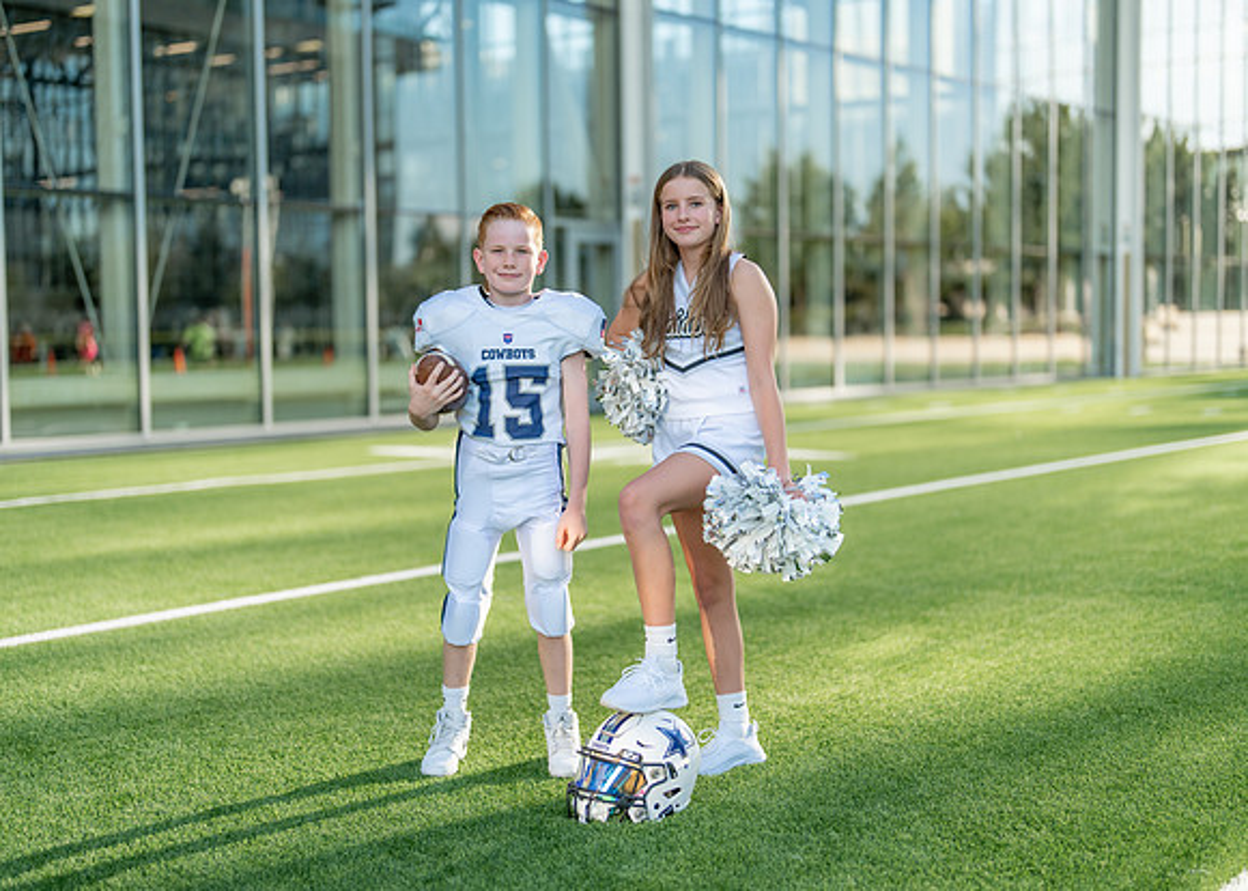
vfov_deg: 26.8
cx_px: 624
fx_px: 1872
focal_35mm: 53
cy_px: 446
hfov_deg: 36.9
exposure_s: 1/2500
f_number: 1.2
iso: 100
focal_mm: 50
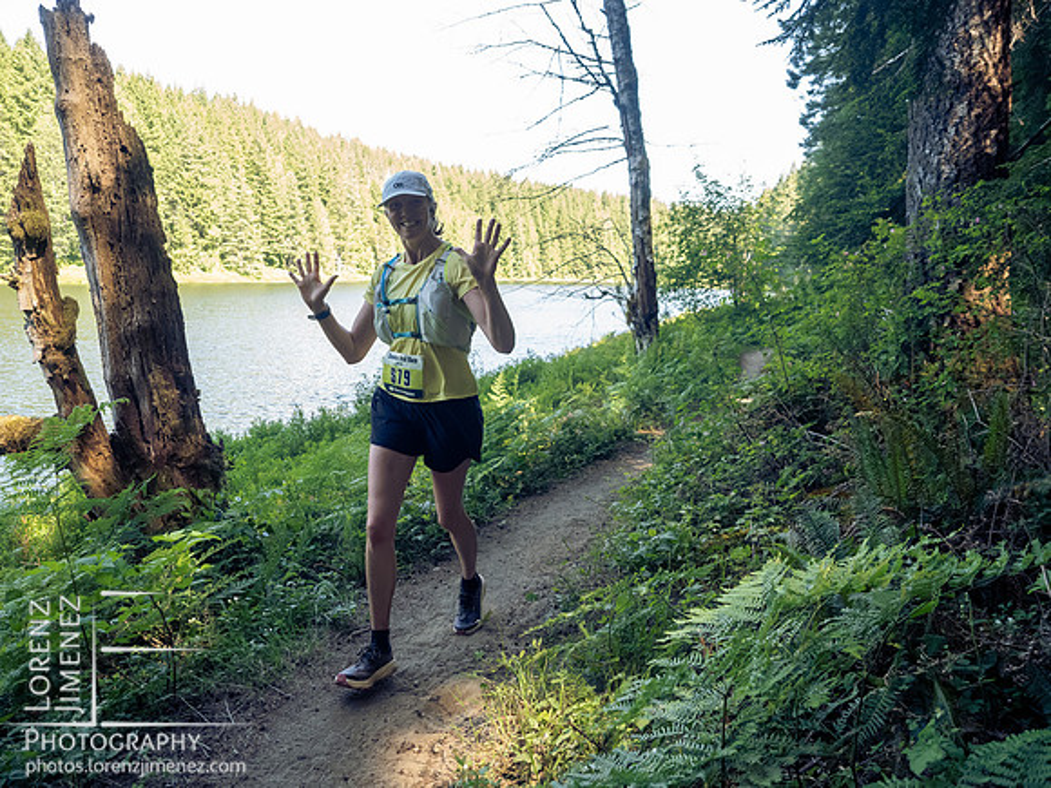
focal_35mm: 24
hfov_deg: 71.6
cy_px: 394
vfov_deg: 56.8
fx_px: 729
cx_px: 526
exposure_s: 1/1000
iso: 2000
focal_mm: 12
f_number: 2.8
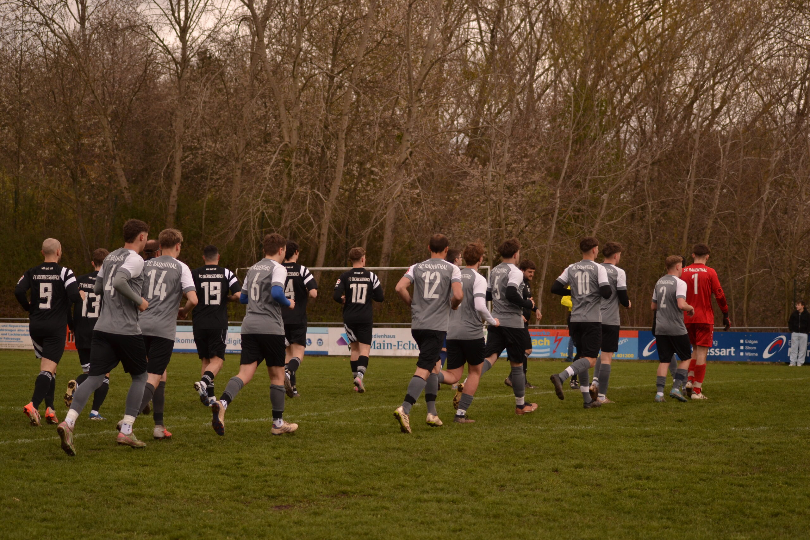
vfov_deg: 13.0
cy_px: 270
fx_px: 2362
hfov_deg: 19.5
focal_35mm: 105
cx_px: 405
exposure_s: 1/1000
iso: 400
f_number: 4
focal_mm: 70
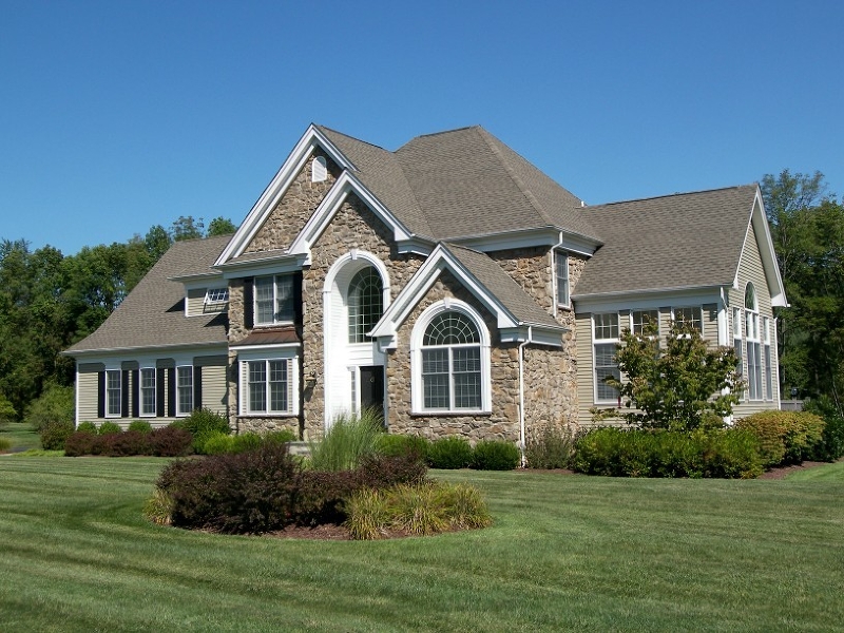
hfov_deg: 45.8
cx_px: 422
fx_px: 1000
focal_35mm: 41
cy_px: 316
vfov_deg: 35.1
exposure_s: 1/800
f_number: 3.2
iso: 50
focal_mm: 8.7
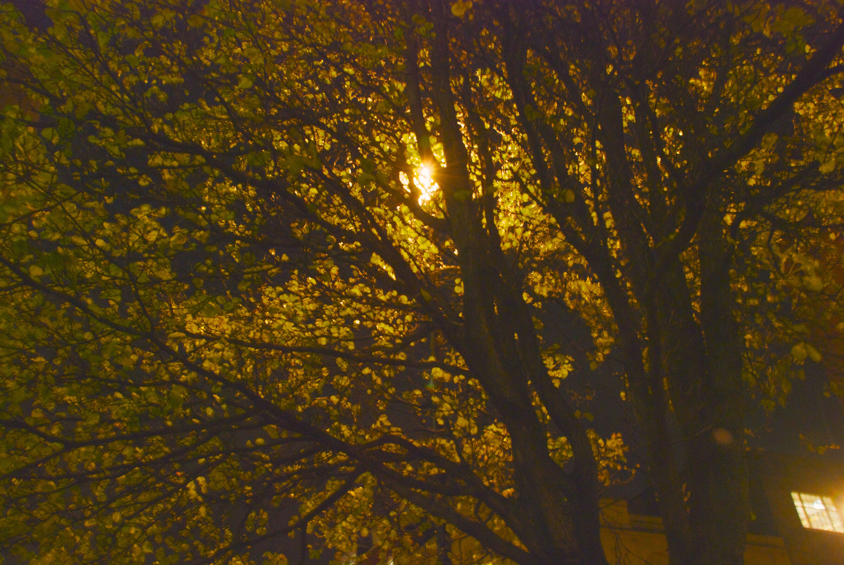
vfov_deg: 40.1
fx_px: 775
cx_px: 422
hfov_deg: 57.2
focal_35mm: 33
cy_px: 282
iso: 400
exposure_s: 1/2.5
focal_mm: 22
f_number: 8
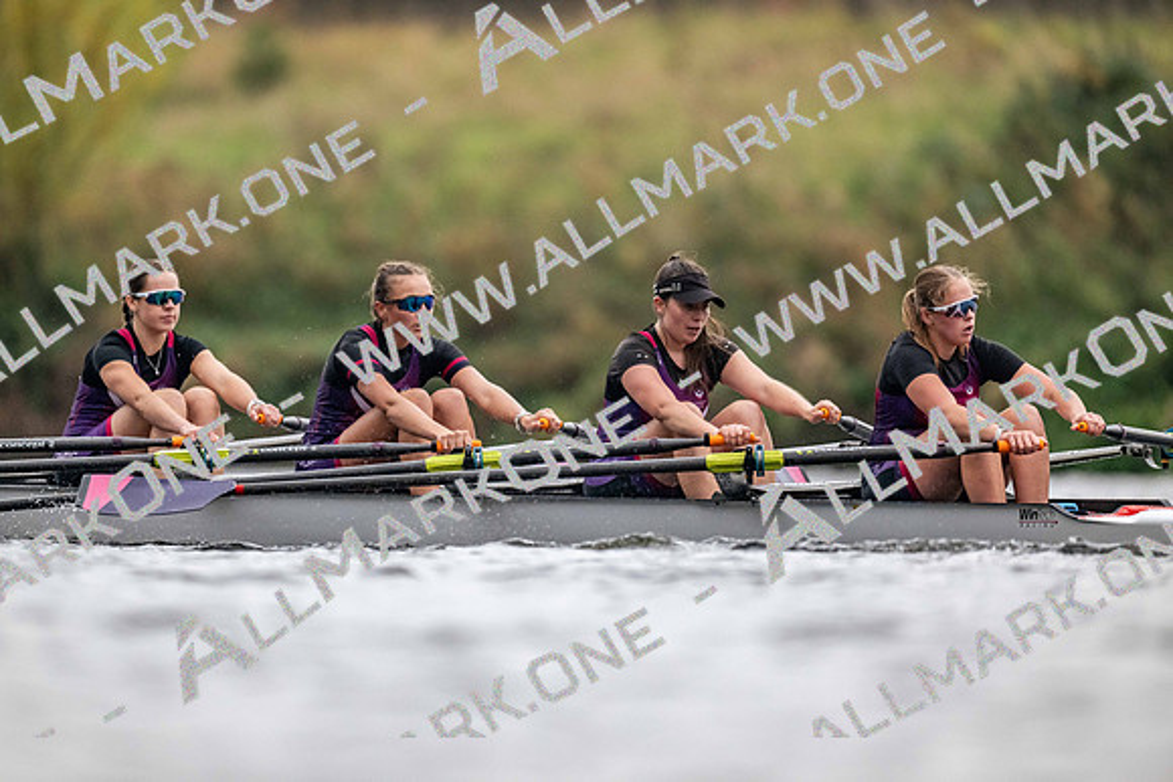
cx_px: 586
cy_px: 391
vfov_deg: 2.3
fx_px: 19554
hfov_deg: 3.4
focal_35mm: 600
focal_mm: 600
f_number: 4
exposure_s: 1/2500
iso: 3200
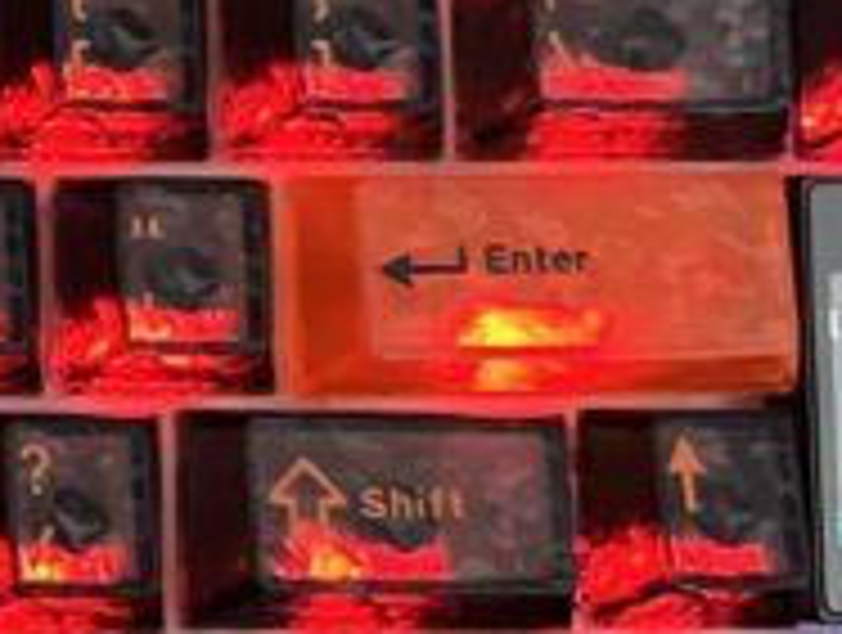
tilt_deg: -80.0
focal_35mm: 142
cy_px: 175
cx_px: -914
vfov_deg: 10.5
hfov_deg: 12.1
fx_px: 3461
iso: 500
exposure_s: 1/41
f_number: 1.5
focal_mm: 5.7
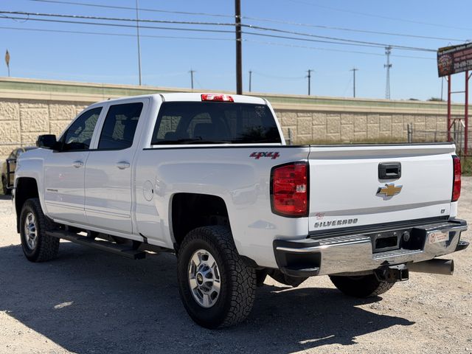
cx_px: 236
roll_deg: +0.7
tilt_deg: -4.2
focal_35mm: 48
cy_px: 177
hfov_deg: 39.7
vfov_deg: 30.3
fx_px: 654
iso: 64
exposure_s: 1/5587
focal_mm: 6.76
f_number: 1.78
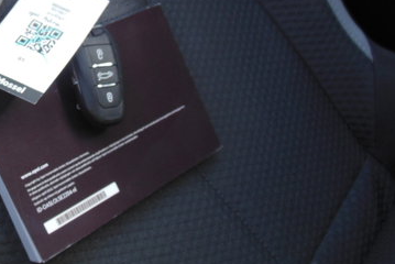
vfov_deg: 24.6
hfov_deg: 34.1
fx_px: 604
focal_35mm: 55
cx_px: 34
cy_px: 117
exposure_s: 1/50
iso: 125
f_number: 3.2
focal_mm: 4.5
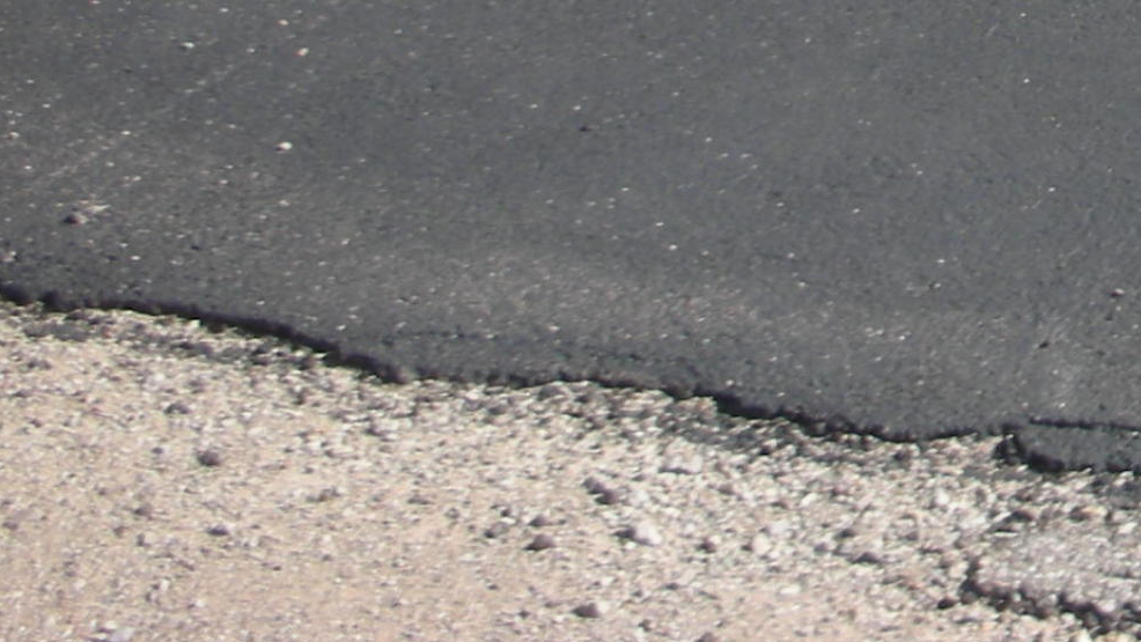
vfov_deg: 9.8
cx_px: 1528
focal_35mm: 116
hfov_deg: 17.2
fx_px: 3510
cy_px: -623
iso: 50
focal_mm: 5.8
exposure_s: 1/66
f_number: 8.5
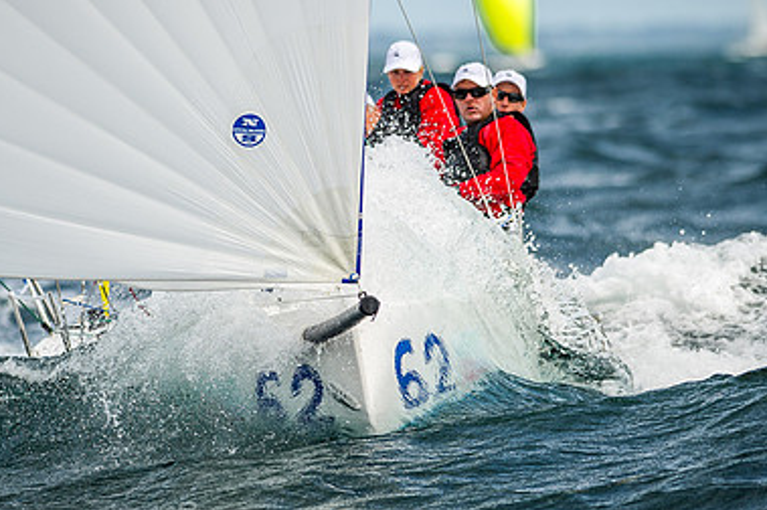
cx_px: 373
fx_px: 11452
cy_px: 328
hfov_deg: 3.8
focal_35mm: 538
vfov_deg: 2.6
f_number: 4
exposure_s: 1/3200
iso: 250
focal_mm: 300
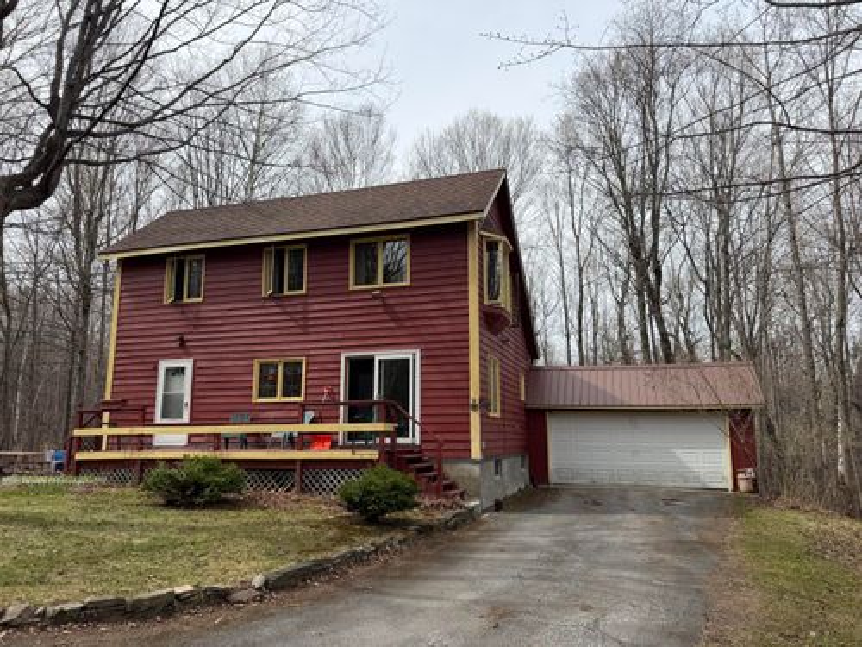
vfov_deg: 56.8
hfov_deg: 71.6
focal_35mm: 24
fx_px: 598
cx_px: 431
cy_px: 324
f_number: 1.78
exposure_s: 1/3021
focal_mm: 6.76
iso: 80
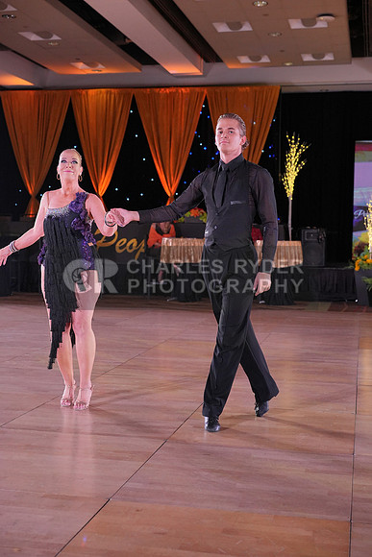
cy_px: 278
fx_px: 774
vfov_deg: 39.6
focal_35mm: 50
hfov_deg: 27.0
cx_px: 186
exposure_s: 1/400
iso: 2000
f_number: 4
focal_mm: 50
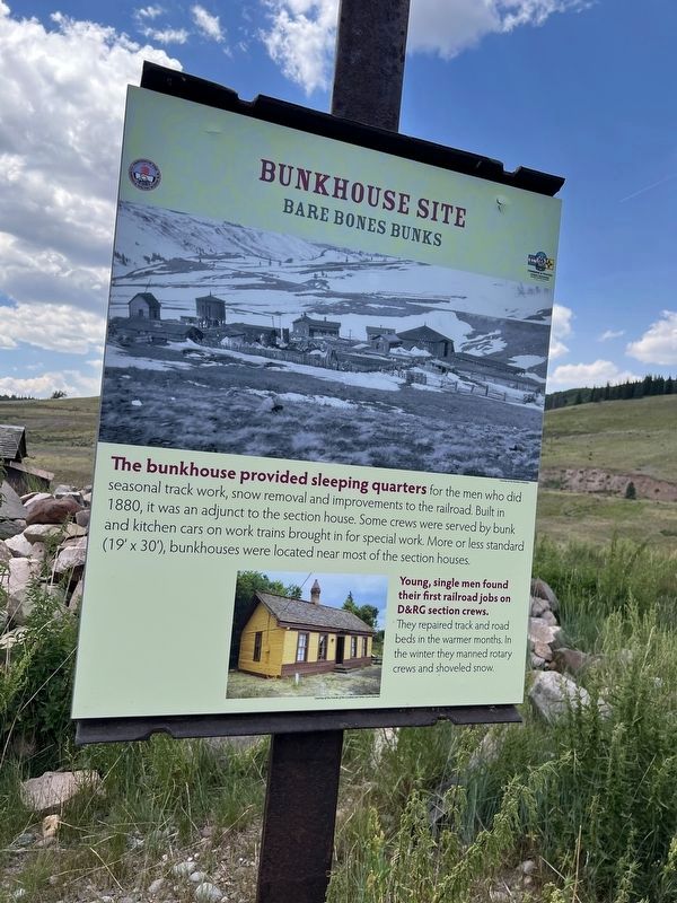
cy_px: 452
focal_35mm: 26
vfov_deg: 67.3
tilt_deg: +0.0
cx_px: 338
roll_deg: -3.5
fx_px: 678
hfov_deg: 53.1
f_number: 1.5
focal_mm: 5.7
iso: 50
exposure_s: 1/1869
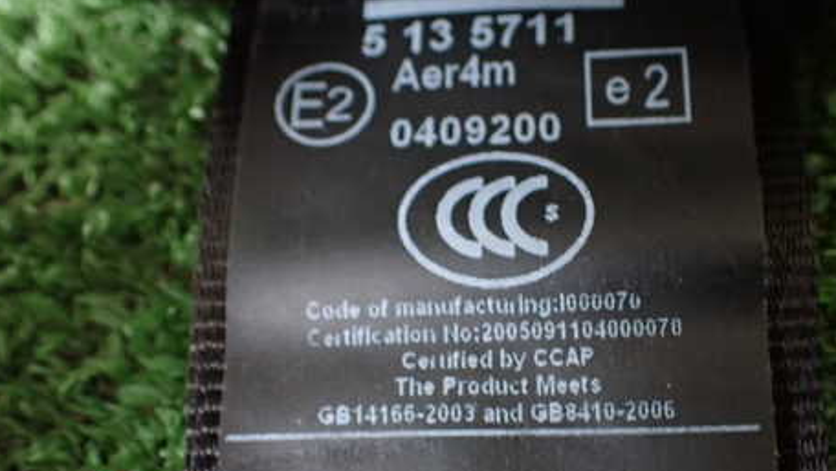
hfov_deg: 46.9
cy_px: 339
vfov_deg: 27.5
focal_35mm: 43
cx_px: 528
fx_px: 954
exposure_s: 1/40
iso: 800
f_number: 2.3
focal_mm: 5.4
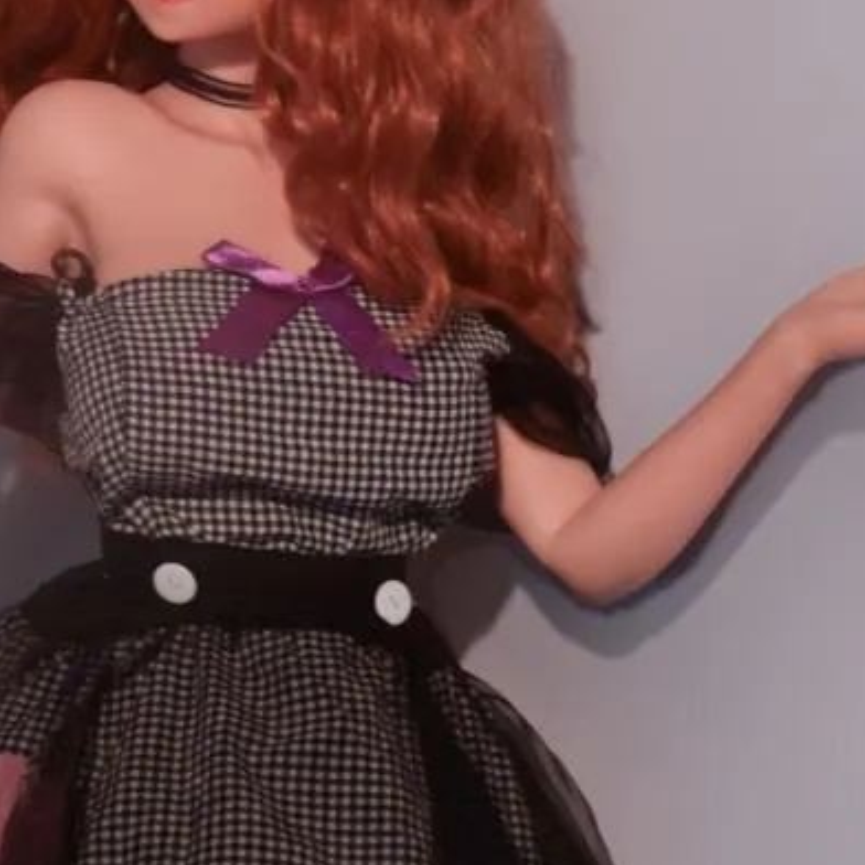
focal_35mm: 76
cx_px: 307
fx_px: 2149
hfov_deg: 22.7
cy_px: 530
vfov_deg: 22.7
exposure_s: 1/100
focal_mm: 26
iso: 640
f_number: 10
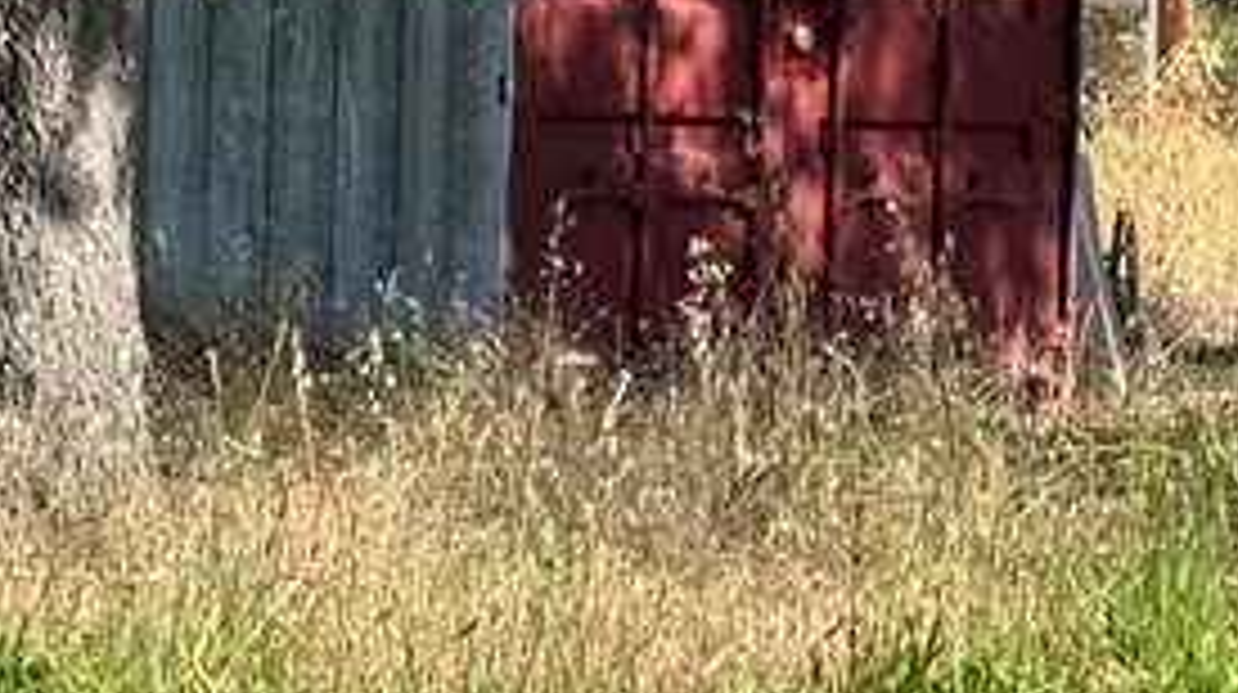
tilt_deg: -6.5
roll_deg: +0.0
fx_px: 6394
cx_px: 108
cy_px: -63
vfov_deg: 6.2
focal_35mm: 195
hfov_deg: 11.0
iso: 100
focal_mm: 6.76
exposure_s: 1/2976
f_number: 1.78
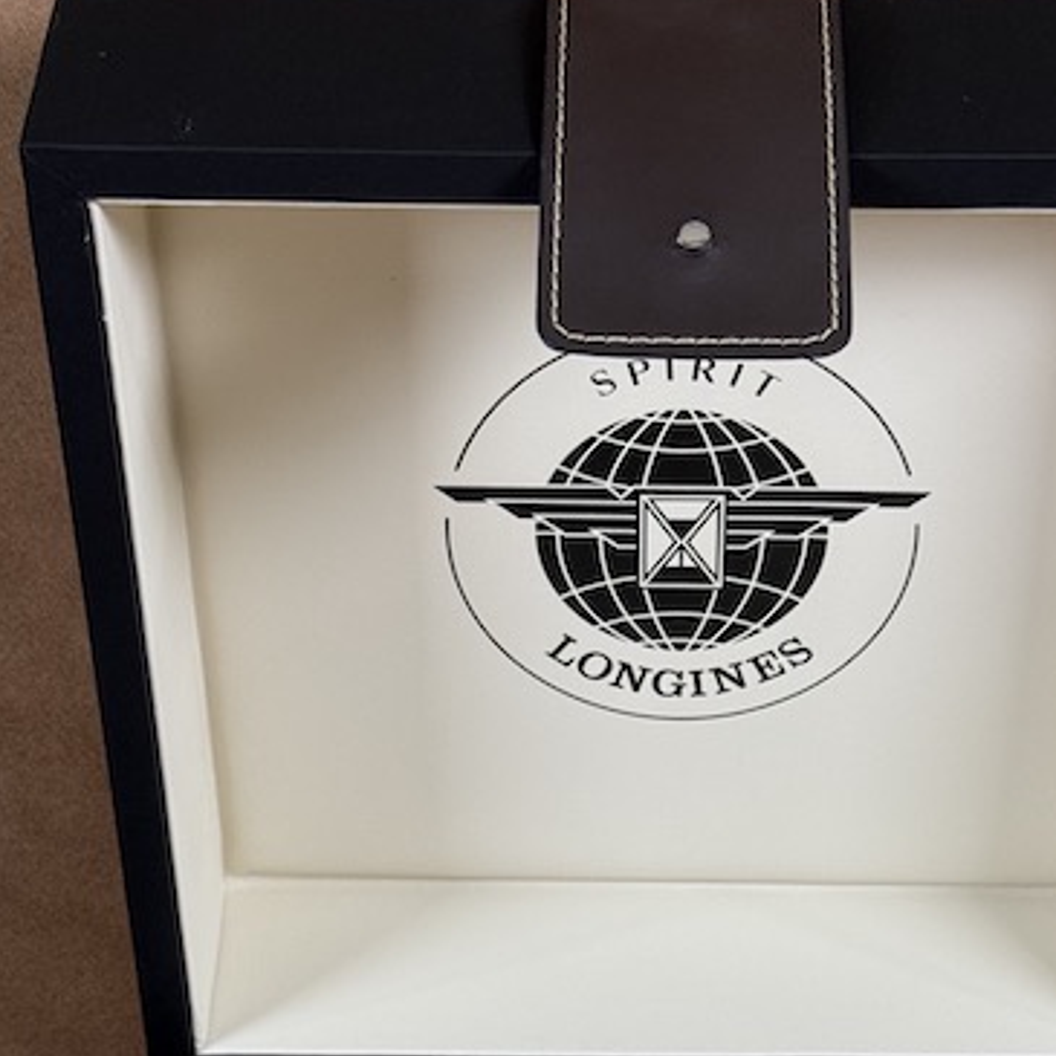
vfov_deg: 18.3
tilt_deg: -34.2
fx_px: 3210
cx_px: 625
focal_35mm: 93
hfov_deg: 18.7
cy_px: 1021
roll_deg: -0.9
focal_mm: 6.76
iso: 80
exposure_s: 1/81
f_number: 1.78
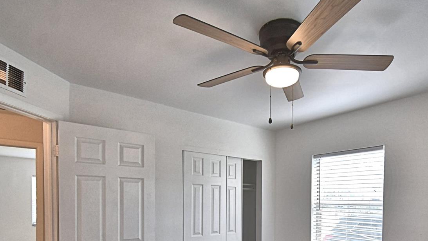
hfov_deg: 77.8
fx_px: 261
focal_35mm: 23
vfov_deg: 45.8
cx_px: 257
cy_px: 207
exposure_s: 1/80
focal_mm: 10
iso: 400
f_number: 4.5
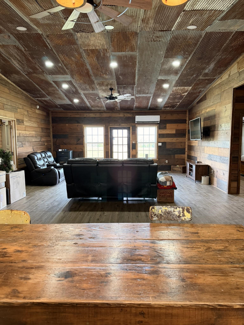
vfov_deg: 71.6
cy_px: 162
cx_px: 122
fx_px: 226
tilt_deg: -6.2
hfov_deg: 56.8
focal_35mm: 24
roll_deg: +0.7
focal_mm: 6.76
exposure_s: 1/60
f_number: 1.78
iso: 320
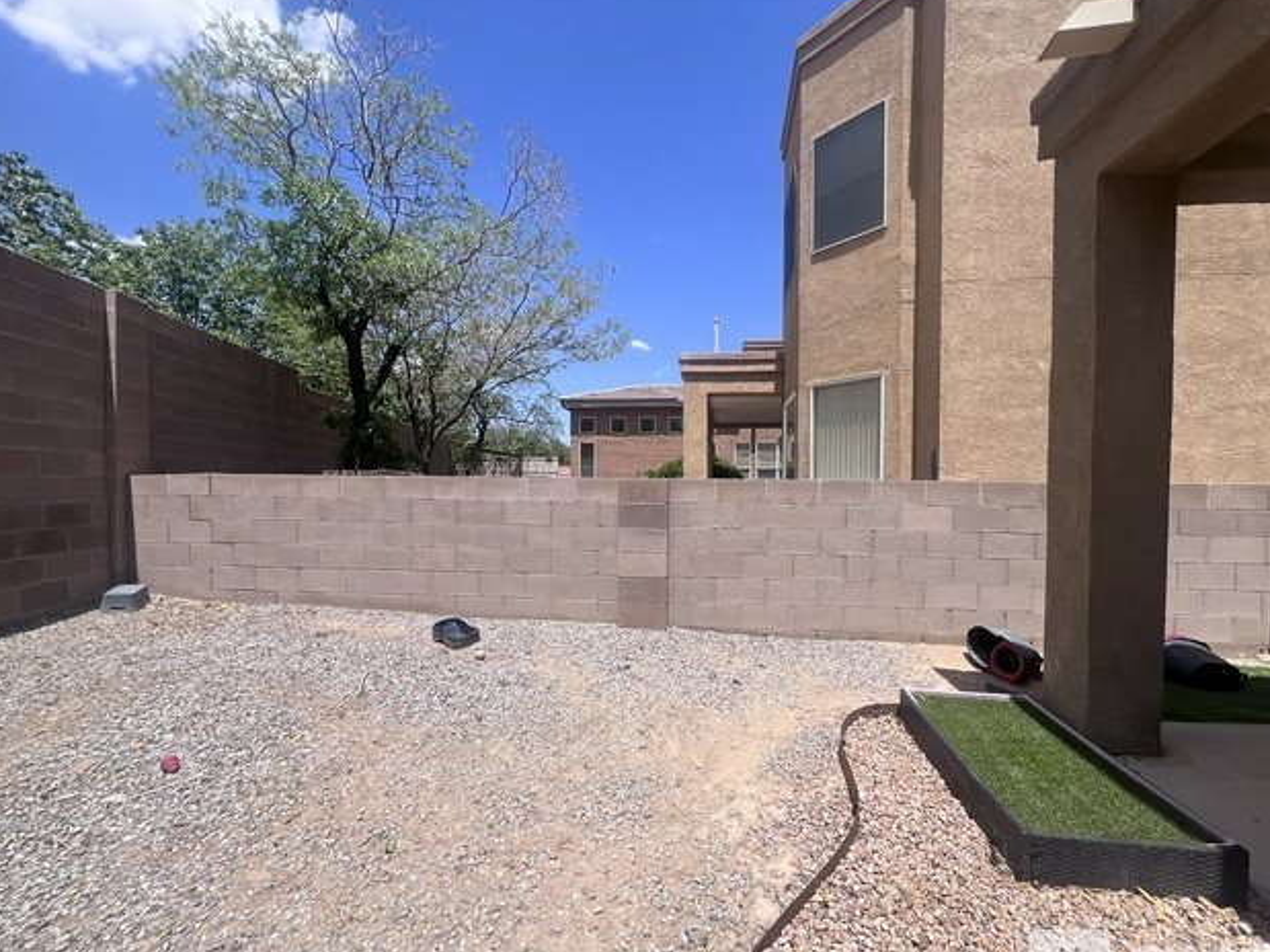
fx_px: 514
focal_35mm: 14
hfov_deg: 101.9
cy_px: 499
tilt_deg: -1.3
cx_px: 676
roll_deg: -0.3
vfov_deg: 85.6
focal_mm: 1.57
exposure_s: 1/1980
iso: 32
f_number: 1.8
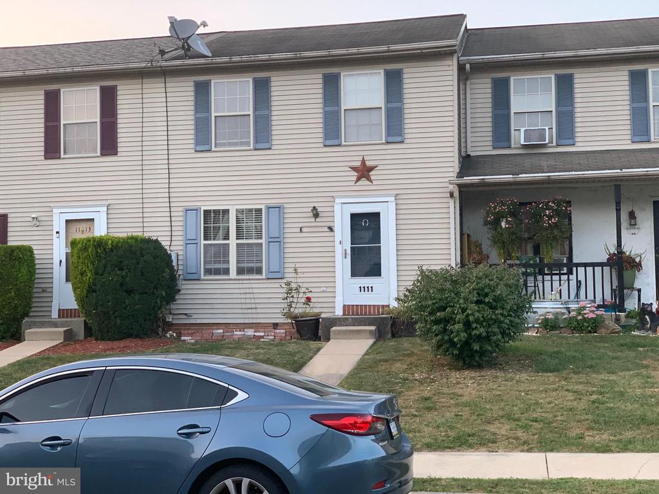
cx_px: 330
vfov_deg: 28.0
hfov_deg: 36.8
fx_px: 990
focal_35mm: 52
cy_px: 247
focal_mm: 6
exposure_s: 1/85
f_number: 2.4
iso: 125
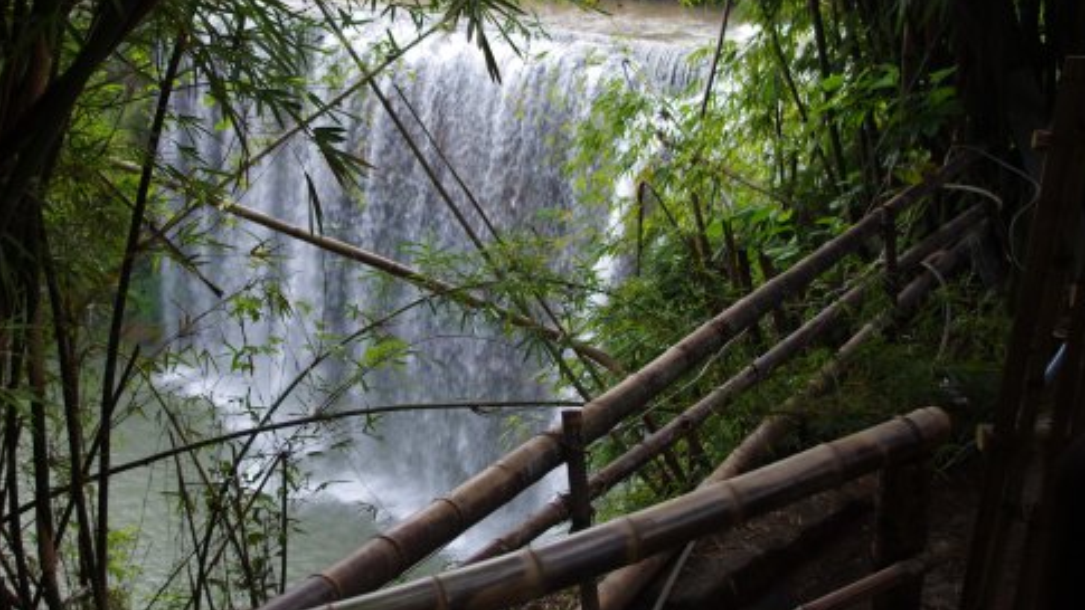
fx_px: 1292
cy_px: 216
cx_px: 456
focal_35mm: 45
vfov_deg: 26.5
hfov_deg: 45.4
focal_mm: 23.13
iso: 100
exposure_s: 1/60
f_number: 4
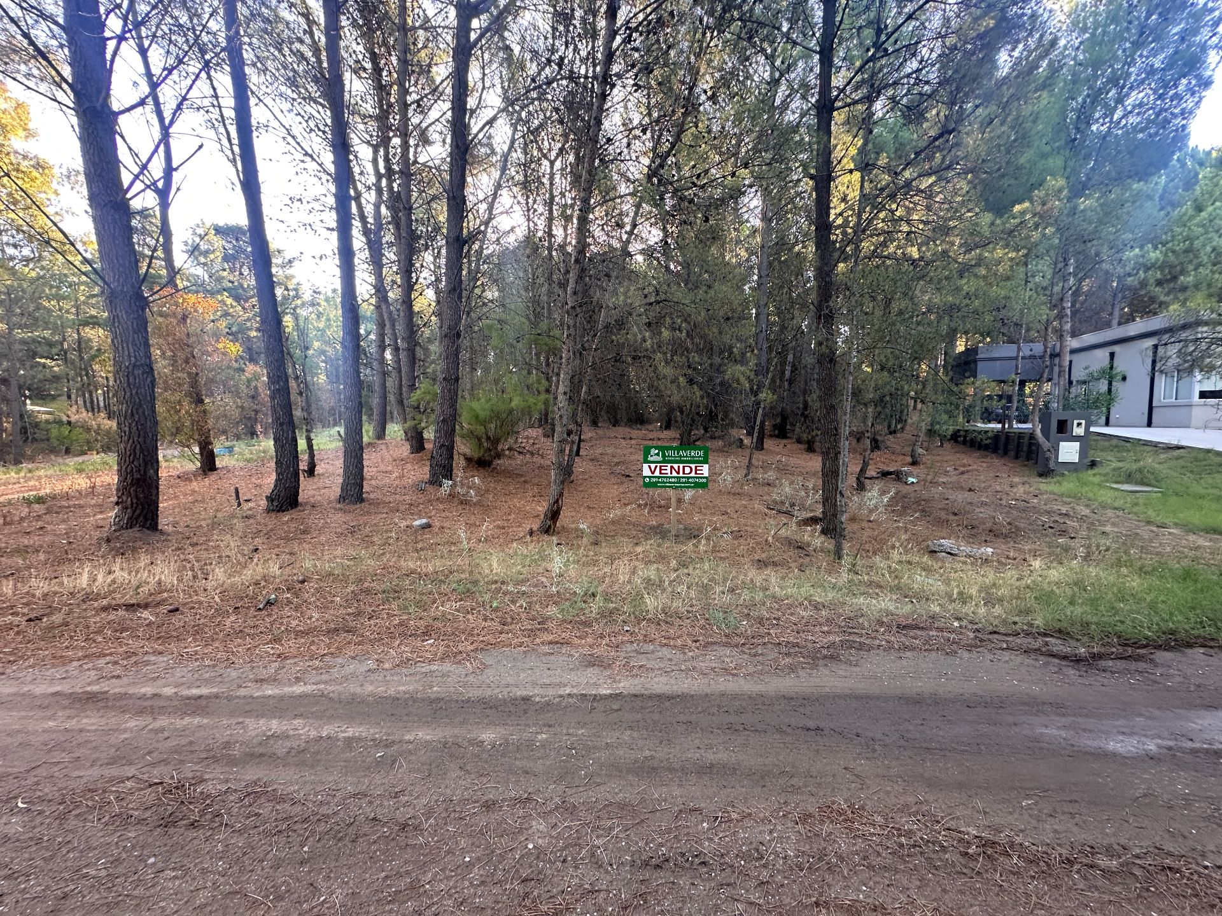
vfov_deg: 85.7
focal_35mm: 14
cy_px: 458
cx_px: 611
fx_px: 494
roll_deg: -0.4
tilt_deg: -4.3
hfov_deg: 102.1
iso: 160
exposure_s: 1/99
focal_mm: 2.22
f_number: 2.2
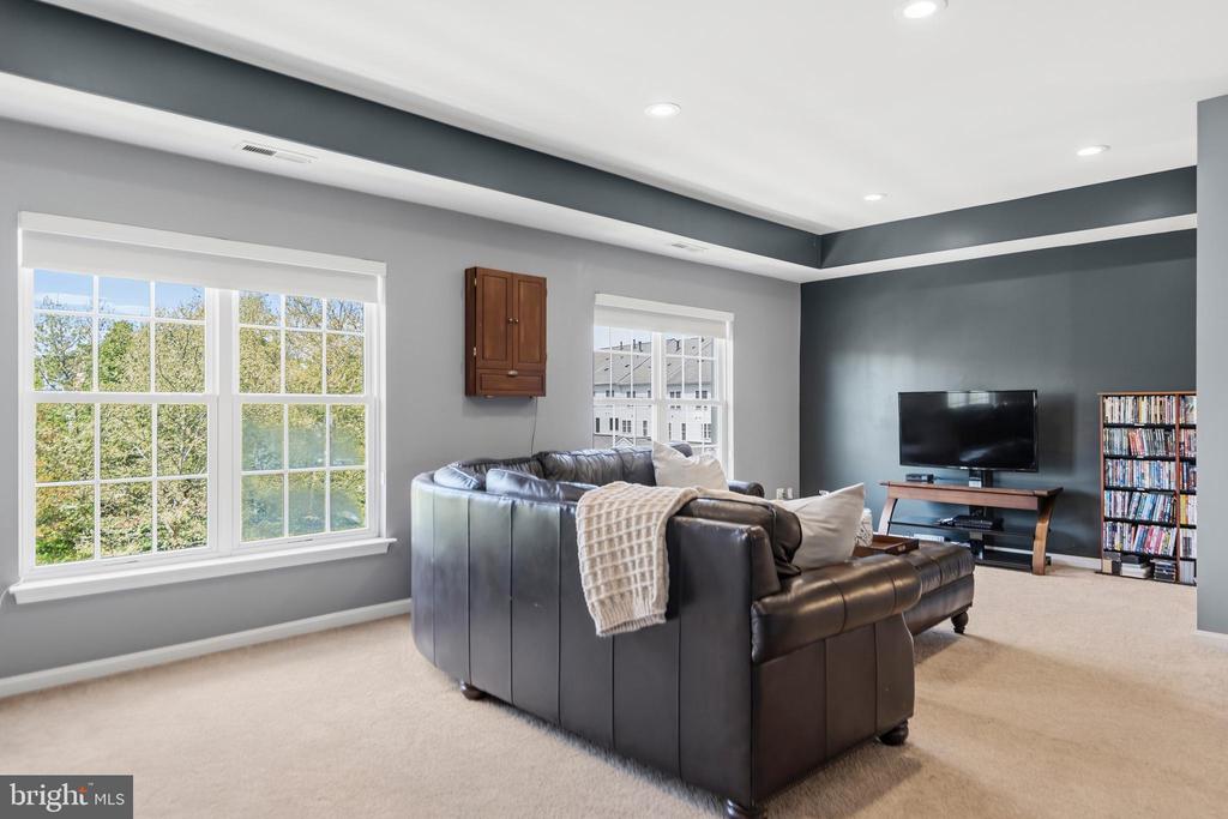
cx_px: 614
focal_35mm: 22
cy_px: 410
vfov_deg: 57.2
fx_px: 750
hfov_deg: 78.6
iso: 320
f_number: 4
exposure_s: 1/250
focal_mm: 22
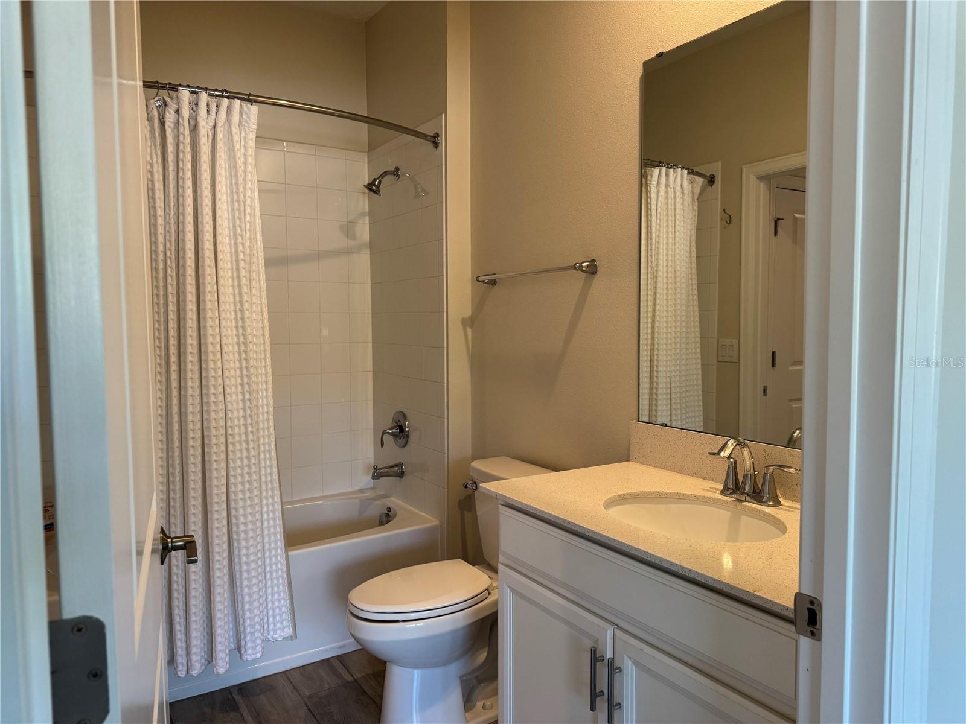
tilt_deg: -3.9
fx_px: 670
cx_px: 483
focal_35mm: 24
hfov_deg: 71.6
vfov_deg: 56.8
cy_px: 362
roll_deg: -0.3
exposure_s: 1/120
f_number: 1.78
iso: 200
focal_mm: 6.76
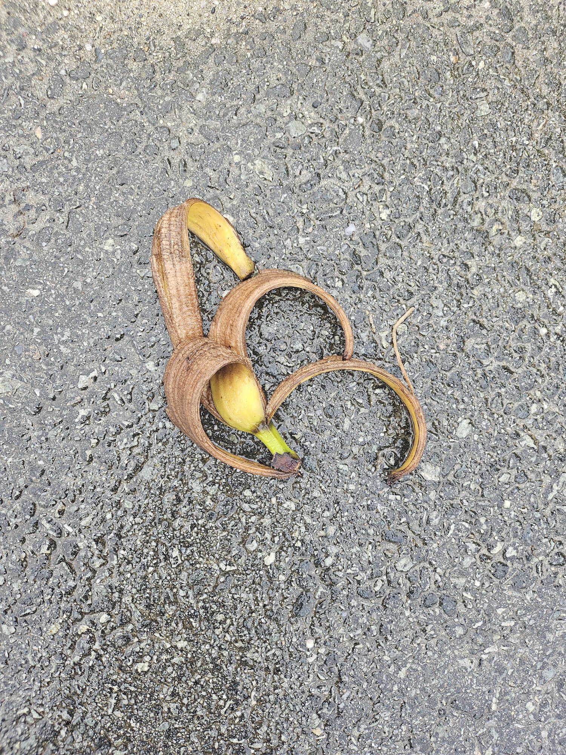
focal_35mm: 24
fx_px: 523
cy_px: 378
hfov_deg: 56.8
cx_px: 283
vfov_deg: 71.6
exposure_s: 1/103
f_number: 1.8
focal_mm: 5
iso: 50
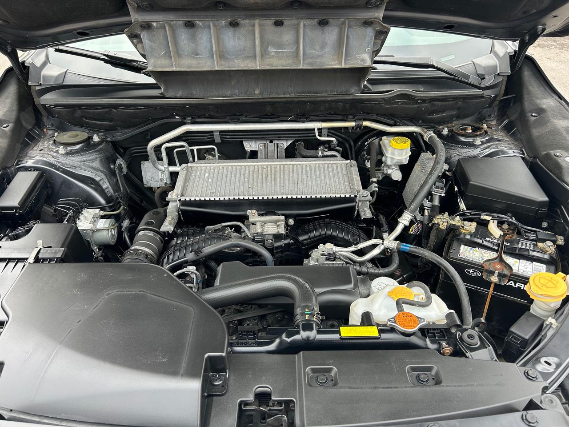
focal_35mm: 26
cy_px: 214
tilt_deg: -32.5
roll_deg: +0.1
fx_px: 427
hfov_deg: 67.3
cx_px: 284
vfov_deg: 53.1
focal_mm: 5.7
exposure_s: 1/466
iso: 50
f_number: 1.5
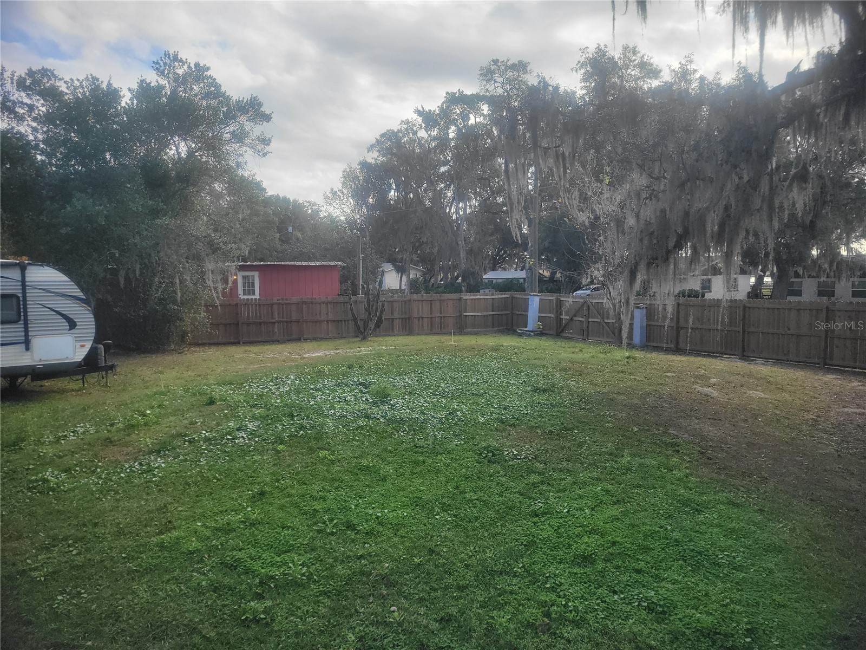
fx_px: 650
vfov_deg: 53.1
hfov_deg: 67.3
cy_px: 325
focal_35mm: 26
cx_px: 433
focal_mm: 5.4
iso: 40
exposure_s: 1/1044
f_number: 1.8
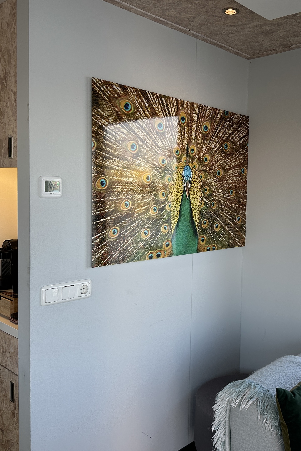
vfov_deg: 55.8
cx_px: 224
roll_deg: -1.2
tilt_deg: -4.4
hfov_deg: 38.0
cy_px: 222
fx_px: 426
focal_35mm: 34
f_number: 1.78
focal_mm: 6.86
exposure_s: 1/529
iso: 80
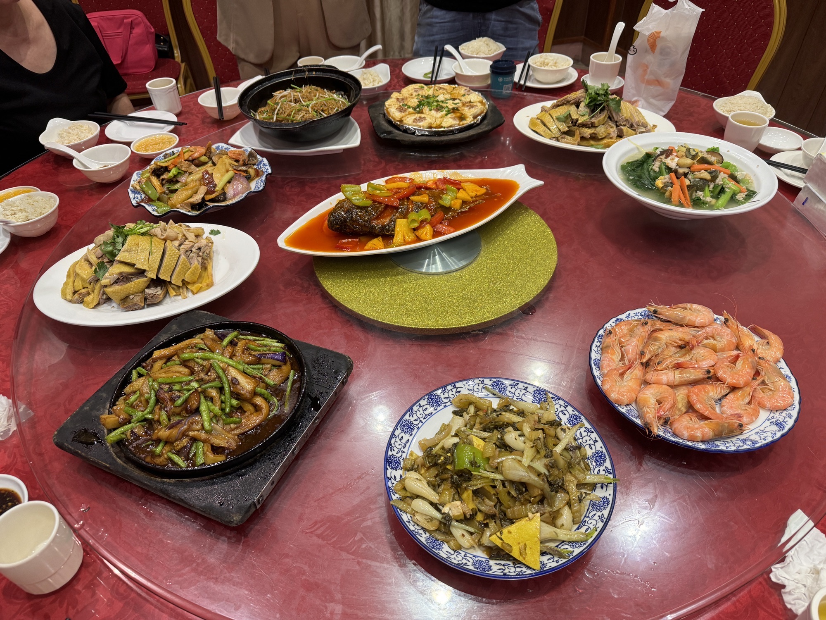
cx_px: 413
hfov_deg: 71.6
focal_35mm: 24
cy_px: 310
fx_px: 573
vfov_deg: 56.8
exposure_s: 1/100
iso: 160
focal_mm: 6.86
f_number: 1.78
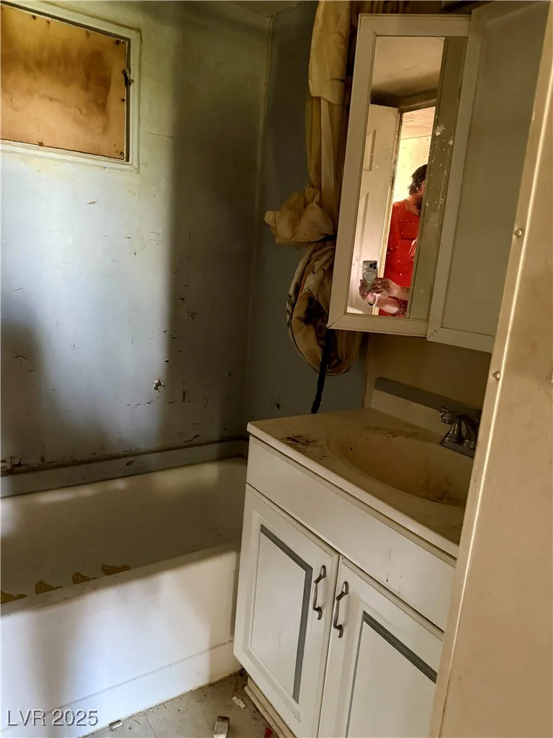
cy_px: 369
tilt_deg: -10.9
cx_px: 276
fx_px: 511
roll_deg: -4.8
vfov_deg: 71.6
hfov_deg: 56.8
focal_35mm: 24
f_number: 1.78
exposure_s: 1/34
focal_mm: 6.76
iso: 1000
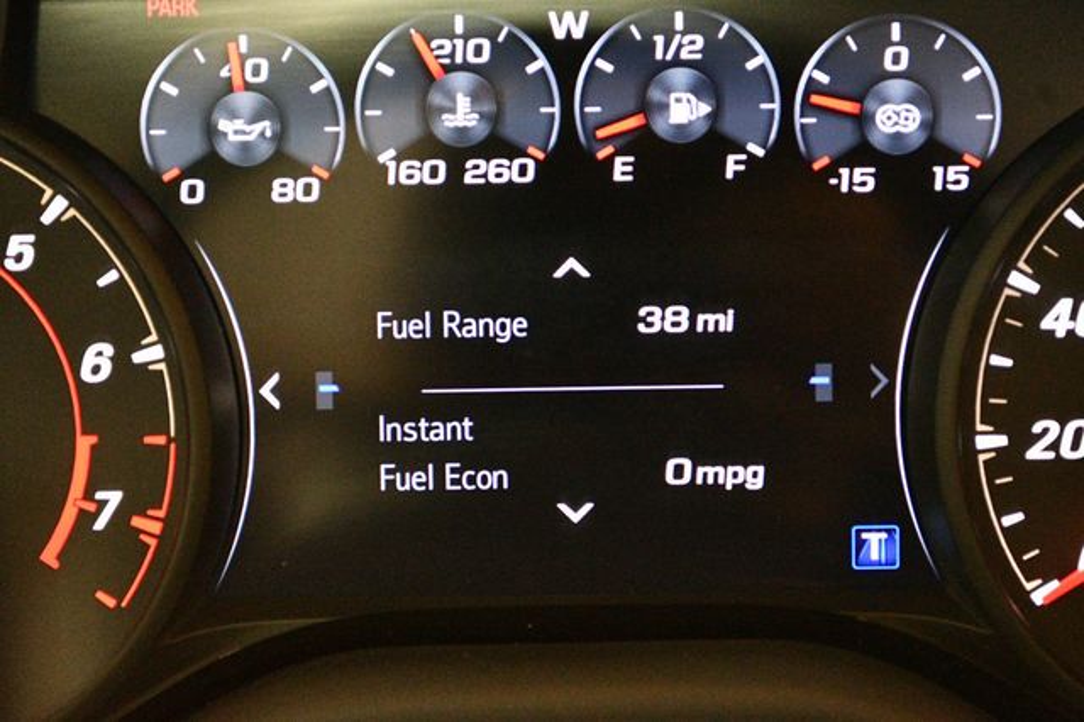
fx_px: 2016
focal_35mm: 67
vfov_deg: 20.3
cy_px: 361
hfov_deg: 30.1
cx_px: 542
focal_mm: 45
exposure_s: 1/60
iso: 10000
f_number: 5.3
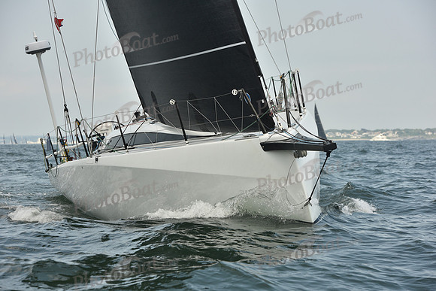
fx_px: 1478
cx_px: 218
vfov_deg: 11.2
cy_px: 146
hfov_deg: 16.8
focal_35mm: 122
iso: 250
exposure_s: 1/800
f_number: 8
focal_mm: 122
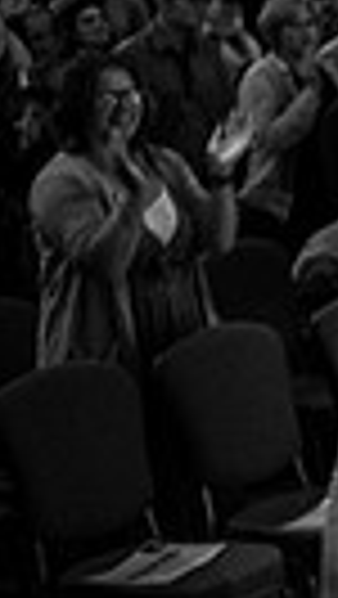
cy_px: 196
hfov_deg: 7.4
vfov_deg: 16.7
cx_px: 1266
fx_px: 2036
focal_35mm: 128
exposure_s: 1/30
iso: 640
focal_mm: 28
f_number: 2
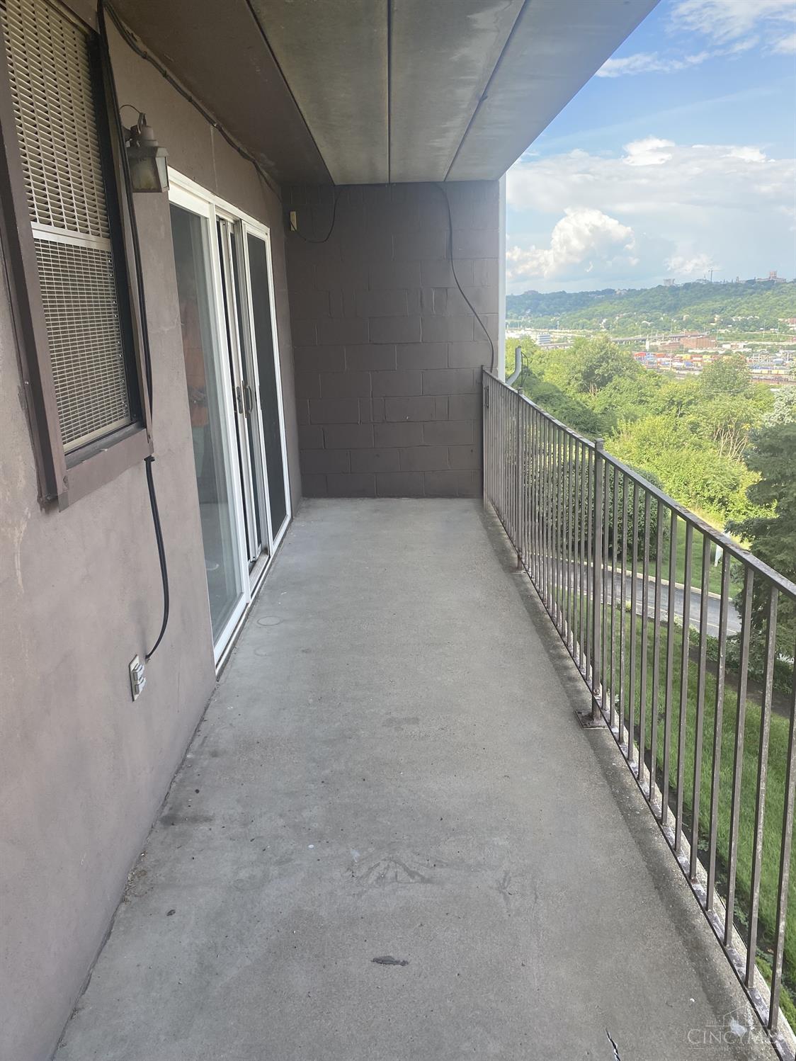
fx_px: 797
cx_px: 398
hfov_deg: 53.1
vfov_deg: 67.3
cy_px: 530
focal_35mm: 26
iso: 32
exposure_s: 1/527
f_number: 1.8
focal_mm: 4.25
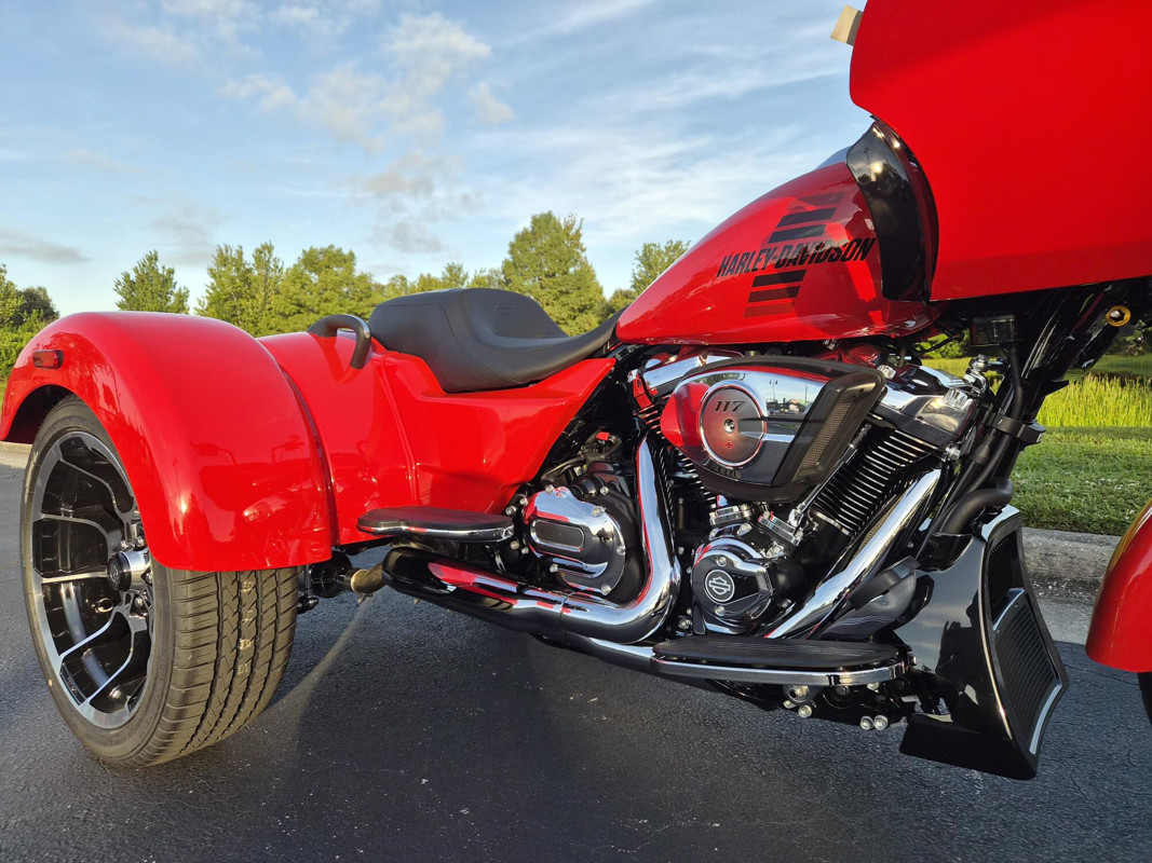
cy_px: 432
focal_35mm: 23
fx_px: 765
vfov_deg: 58.9
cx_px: 576
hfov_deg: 73.9
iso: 80
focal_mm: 5.4
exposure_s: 1/1748
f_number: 1.8
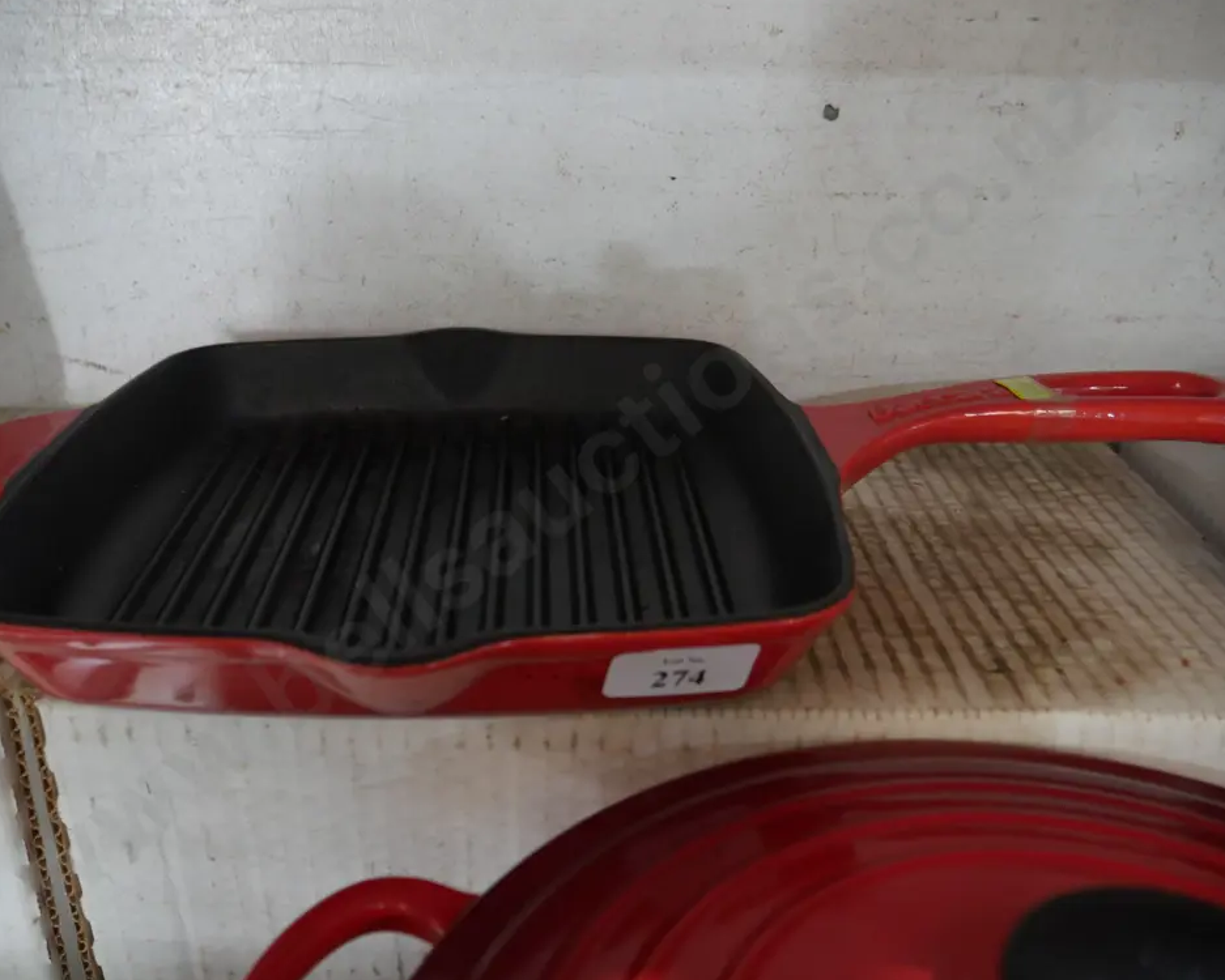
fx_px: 1160
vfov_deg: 45.8
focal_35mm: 32
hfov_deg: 55.6
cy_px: 495
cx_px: 563
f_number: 3.6
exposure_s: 1/60
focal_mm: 15
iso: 1600
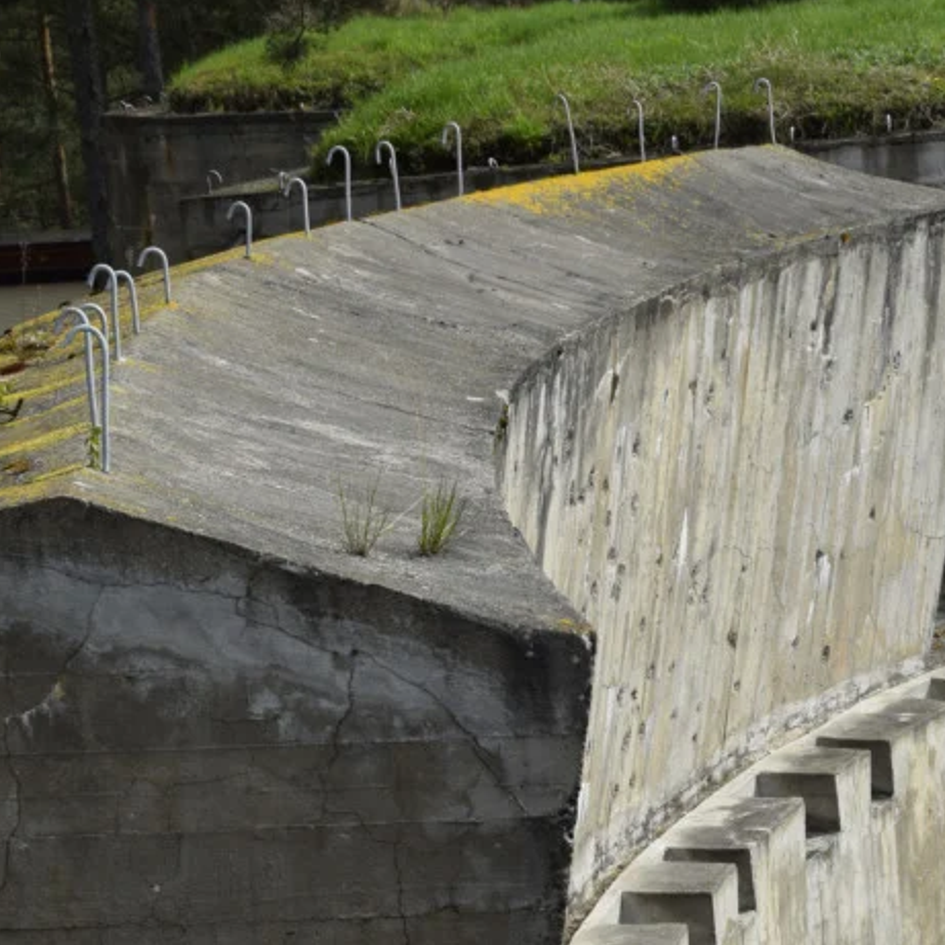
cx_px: 804
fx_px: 3586
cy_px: 799
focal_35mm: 116
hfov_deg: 14.9
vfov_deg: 14.9
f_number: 9
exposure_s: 1/320
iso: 200
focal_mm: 35
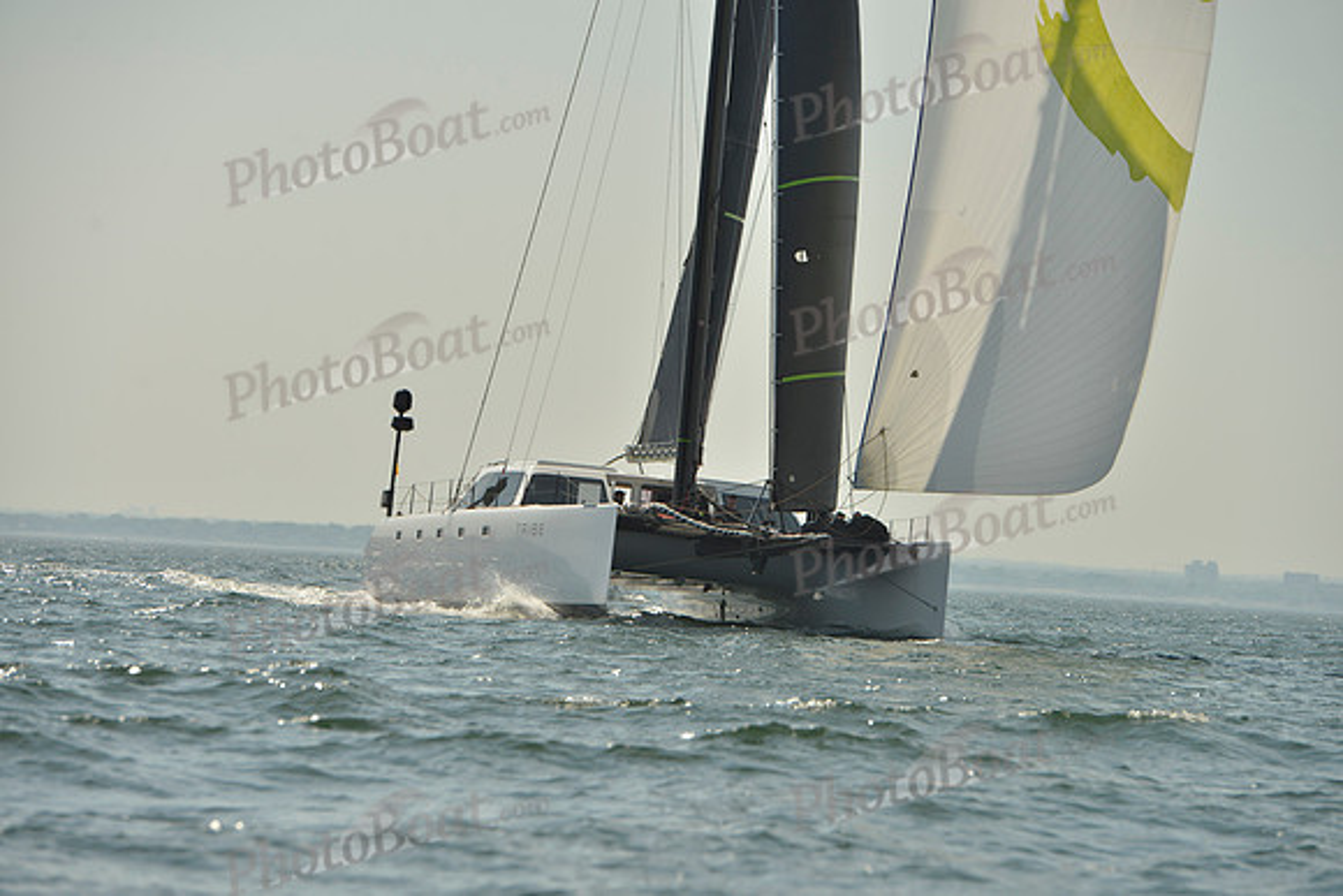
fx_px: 7089
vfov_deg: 7.2
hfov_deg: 10.8
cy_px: 448
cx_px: 672
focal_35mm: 190
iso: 200
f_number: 9
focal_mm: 190
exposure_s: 1/1250
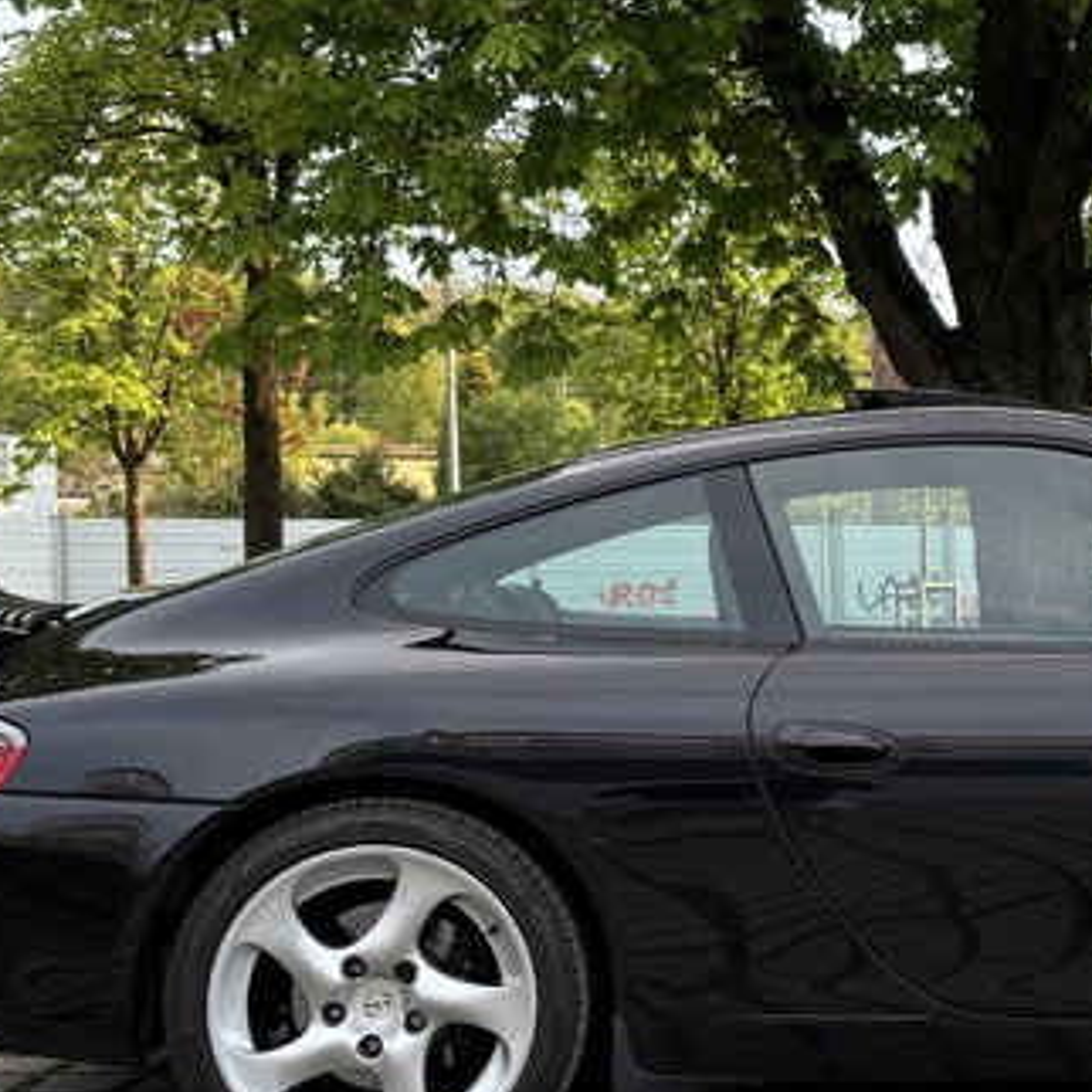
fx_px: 2605
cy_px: 648
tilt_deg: -0.4
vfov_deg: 23.6
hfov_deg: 23.1
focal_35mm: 73
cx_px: 980
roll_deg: +1.8
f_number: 1.6
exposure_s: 1/216
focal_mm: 5.96
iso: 40
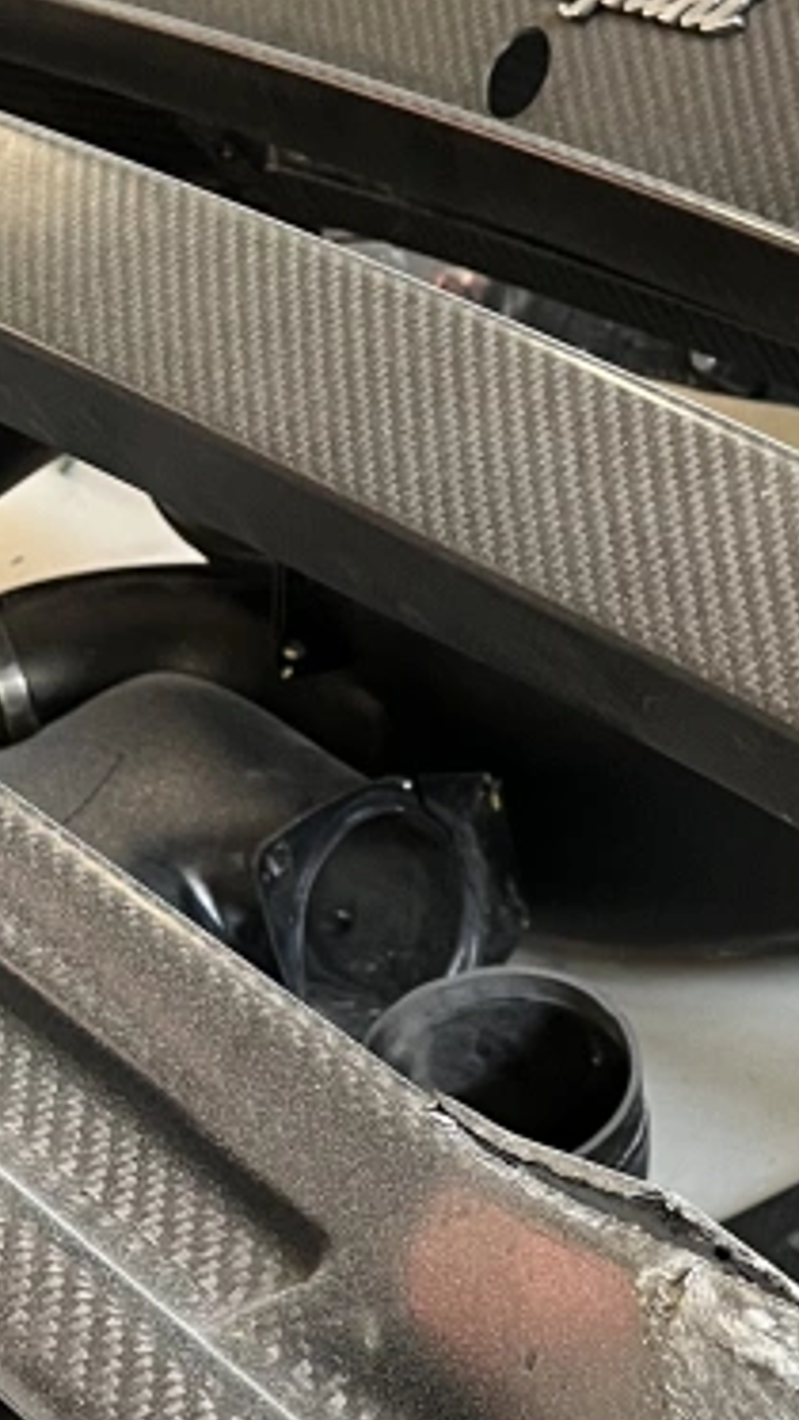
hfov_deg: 13.9
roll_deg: +1.7
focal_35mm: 81
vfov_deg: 25.8
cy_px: 1133
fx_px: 3049
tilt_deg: -31.8
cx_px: 1252
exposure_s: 1/50
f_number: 1.6
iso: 125
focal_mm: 5.1
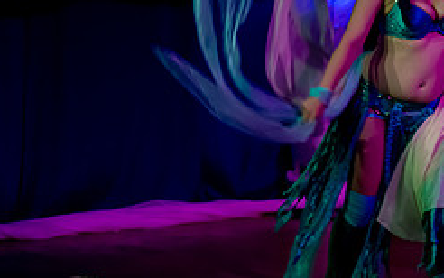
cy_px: 68
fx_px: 1828
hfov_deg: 13.8
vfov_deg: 8.7
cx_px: 211
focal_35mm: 151
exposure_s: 1/100
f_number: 2.8
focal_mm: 62
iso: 3200
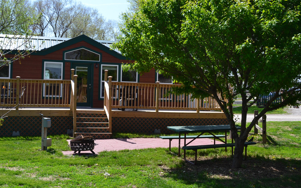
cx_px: 127
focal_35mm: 42
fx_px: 345
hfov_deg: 47.0
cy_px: 85
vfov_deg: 30.5
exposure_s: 1/400
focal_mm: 22
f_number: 11
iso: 400
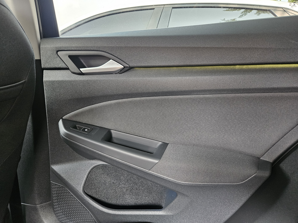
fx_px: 198
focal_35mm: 23
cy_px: 112
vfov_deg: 58.9
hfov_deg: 73.9
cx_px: 149
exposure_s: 1/60
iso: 640
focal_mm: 5.4
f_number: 1.8
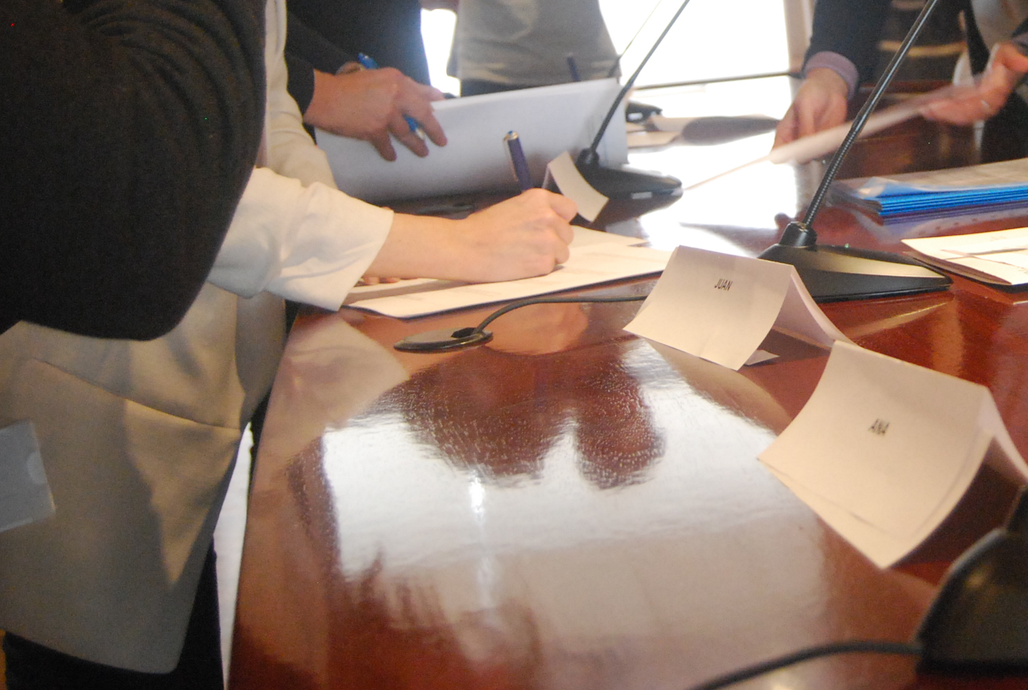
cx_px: 902
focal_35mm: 73
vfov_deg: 18.4
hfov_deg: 26.8
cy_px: 50
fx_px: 2089
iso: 1600
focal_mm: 26
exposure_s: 1/30
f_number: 4
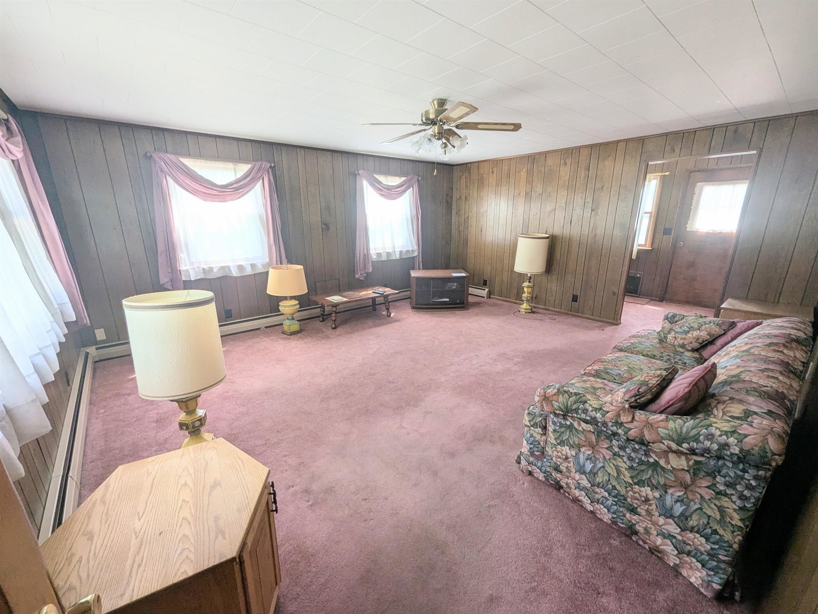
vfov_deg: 89.9
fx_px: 307
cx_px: 409
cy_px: 307
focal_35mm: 13
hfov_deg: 106.2
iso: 51
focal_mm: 1.95
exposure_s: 1/74.9
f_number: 2.2
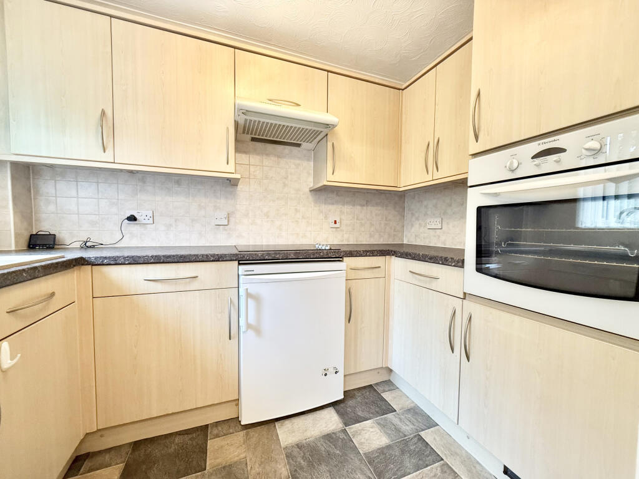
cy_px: 240
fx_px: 258
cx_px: 320
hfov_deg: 102.1
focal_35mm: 14
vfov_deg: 85.7
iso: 250
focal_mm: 2.22
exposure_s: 1/100
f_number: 2.2
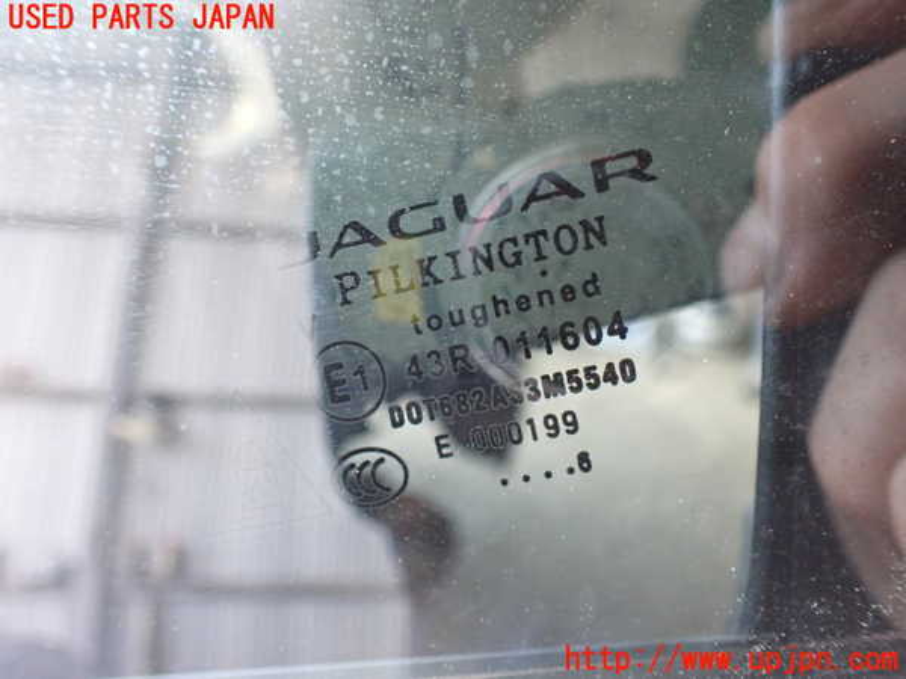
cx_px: 453
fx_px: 785
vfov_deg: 46.8
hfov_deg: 60.0
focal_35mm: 30
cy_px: 340
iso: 800
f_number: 2.3
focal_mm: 5.4
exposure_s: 1/50
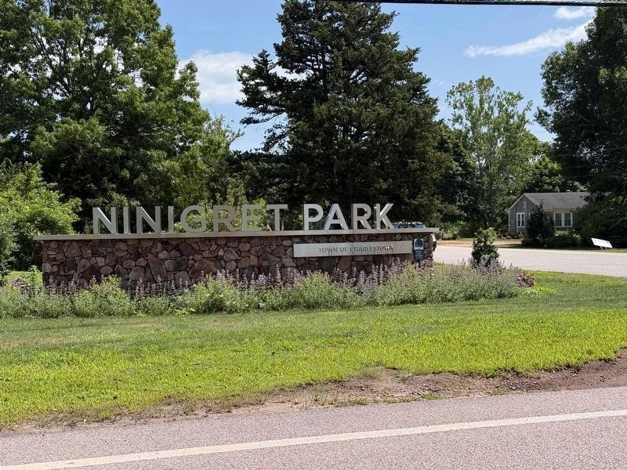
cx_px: 314
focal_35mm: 48
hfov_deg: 39.7
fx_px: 869
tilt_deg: -1.4
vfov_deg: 30.3
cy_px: 235
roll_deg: +2.1
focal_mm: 6.76
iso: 100
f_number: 1.78
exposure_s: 1/4878
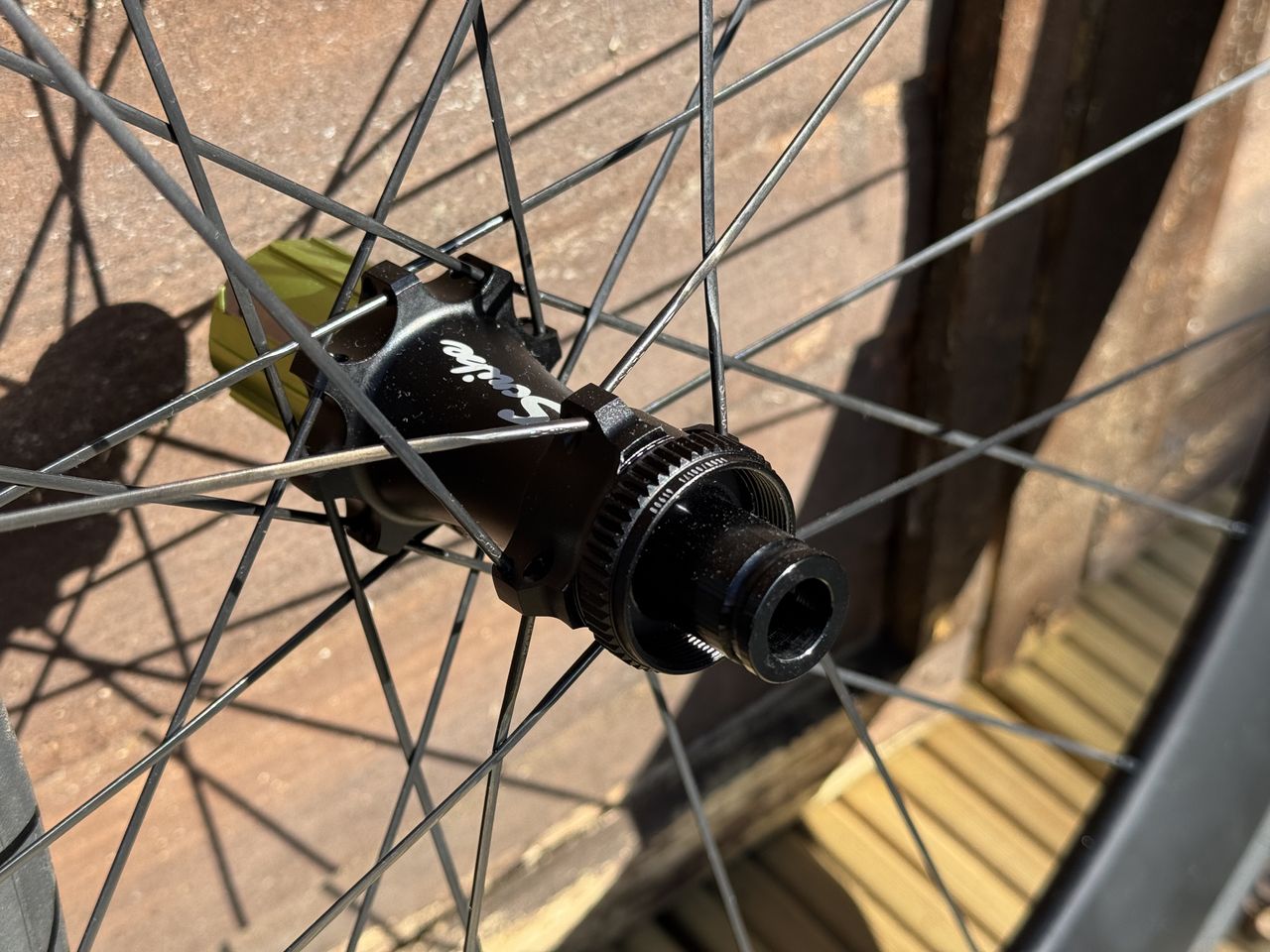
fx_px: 1761
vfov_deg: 30.3
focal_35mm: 48
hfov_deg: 39.7
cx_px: 635
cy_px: 476
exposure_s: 1/900
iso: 64
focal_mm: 6.76
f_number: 1.78
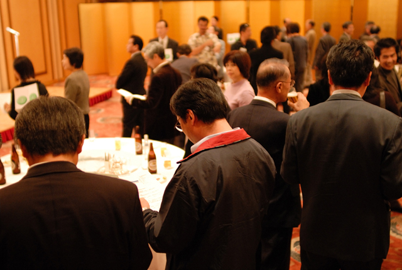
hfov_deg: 46.3
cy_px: 135
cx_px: 201
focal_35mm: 42
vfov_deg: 32.0
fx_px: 470
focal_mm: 28
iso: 800
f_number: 2
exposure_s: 1/80
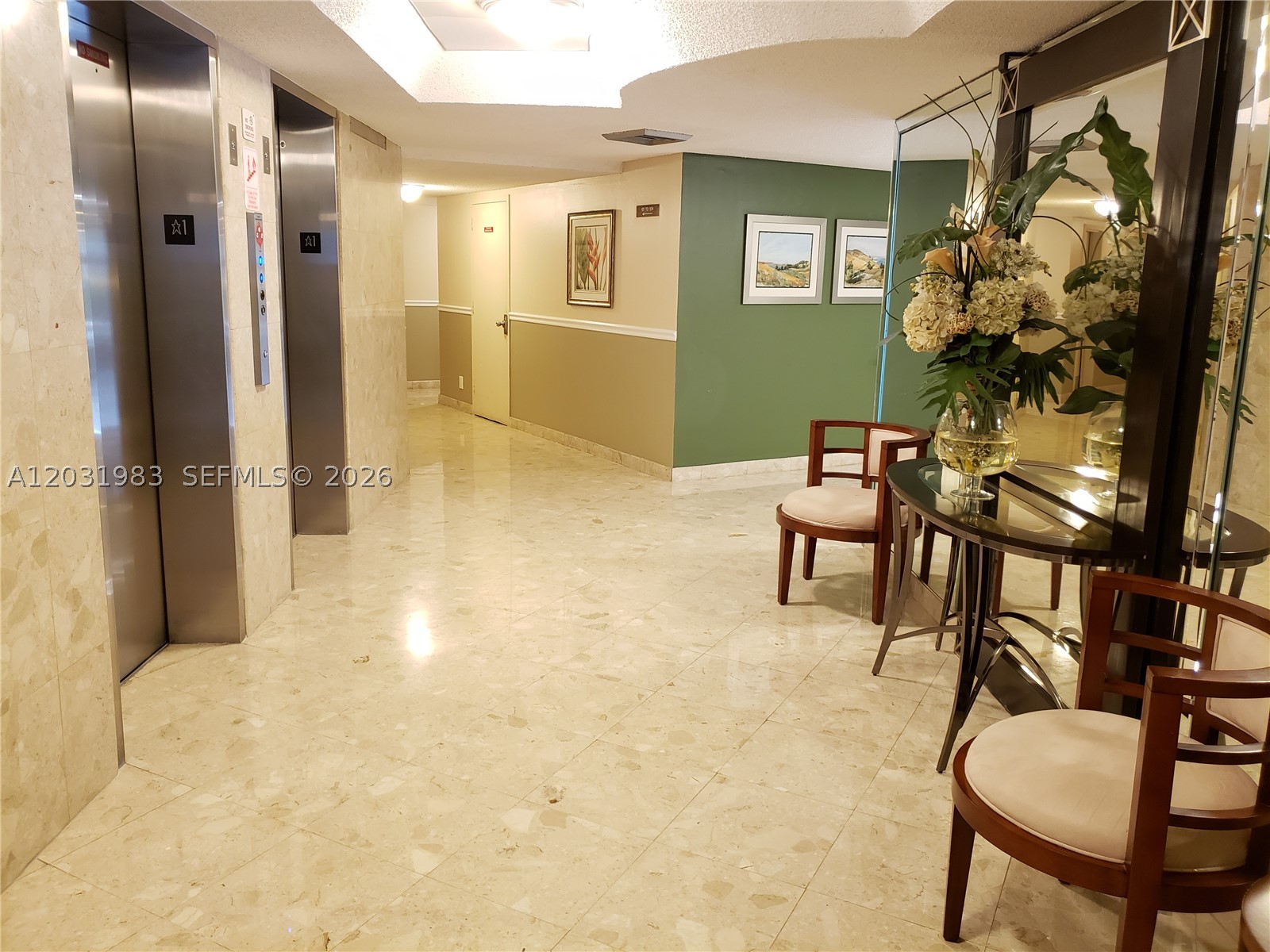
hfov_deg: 67.3
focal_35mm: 26
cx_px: 635
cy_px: 476
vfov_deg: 53.1
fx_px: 954
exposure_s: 1/17
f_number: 1.5
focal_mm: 4.3
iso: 250
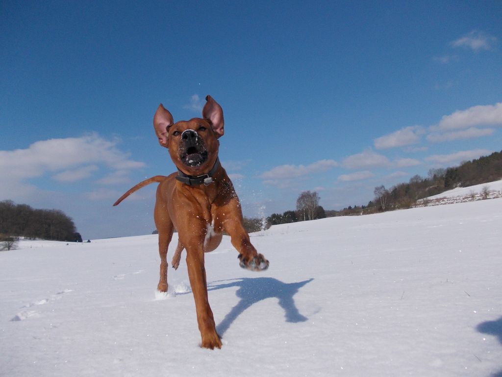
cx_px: 251
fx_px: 406
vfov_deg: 49.7
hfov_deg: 63.4
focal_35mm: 28
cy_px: 188
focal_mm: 4
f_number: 5.4
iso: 80
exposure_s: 1/1000
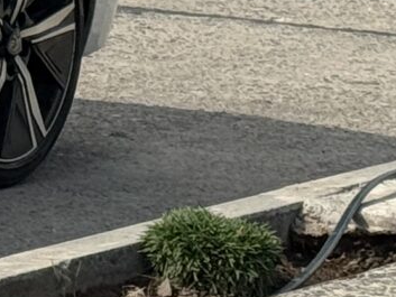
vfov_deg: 4.3
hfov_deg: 5.3
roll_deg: +1.3
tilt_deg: -5.1
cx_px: -832
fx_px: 3982
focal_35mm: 348
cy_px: 8
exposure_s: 1/1094
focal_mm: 6.76
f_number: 1.78
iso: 64
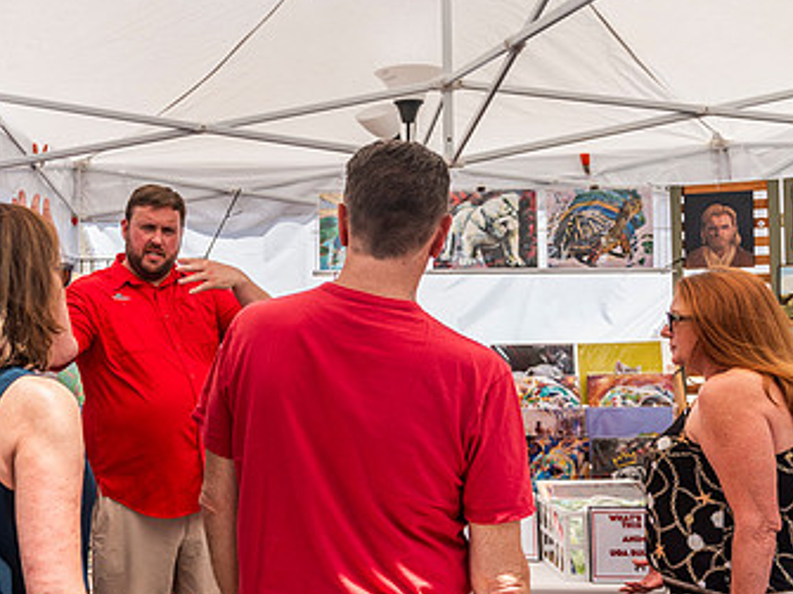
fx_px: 916
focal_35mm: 40
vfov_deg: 35.9
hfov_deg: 45.0
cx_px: 187
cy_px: 309
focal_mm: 24
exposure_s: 1/800
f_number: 4
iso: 160
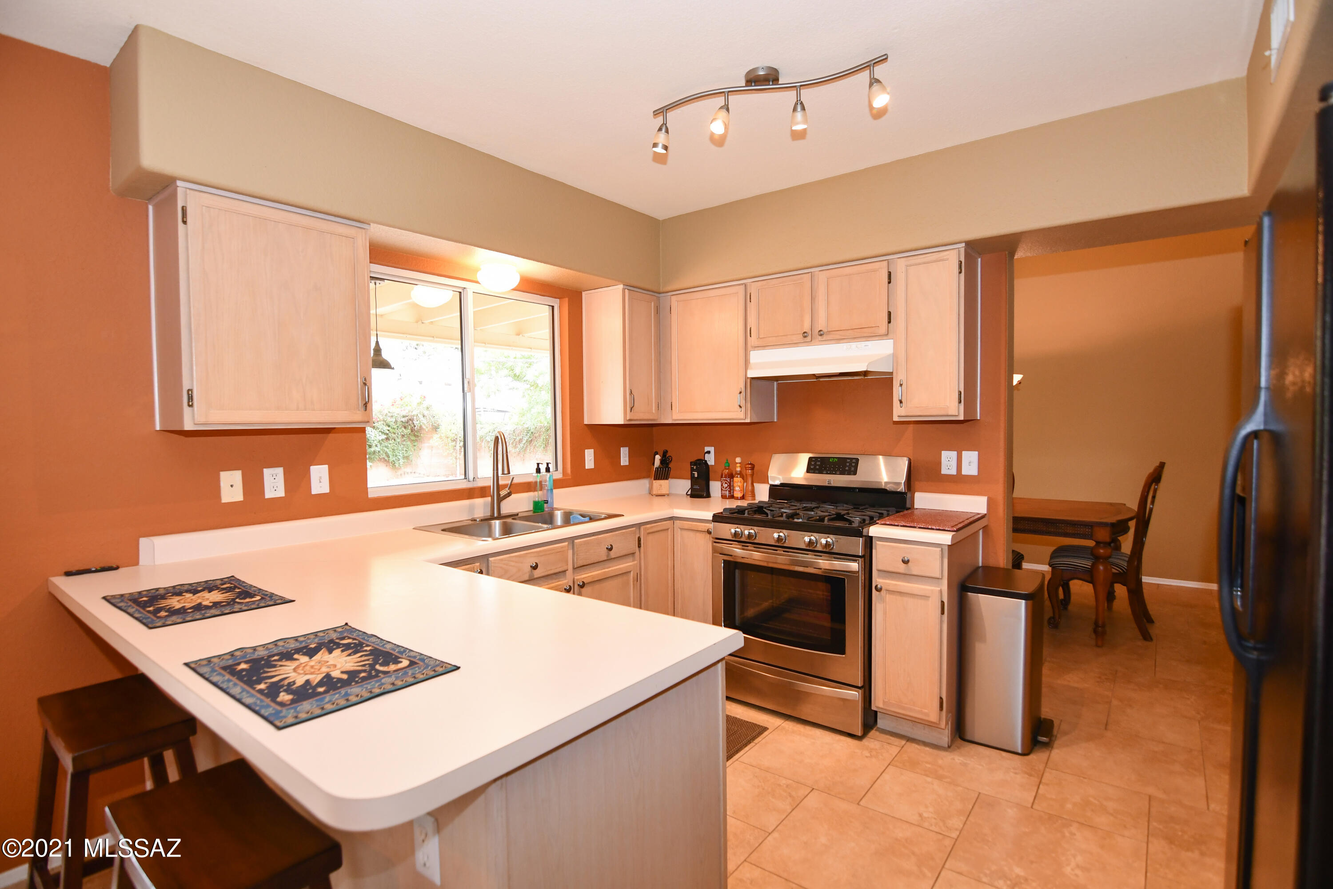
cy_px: 444
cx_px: 666
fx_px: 592
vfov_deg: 73.7
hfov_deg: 96.7
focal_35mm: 16
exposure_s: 1/60
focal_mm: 11
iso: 640
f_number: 4
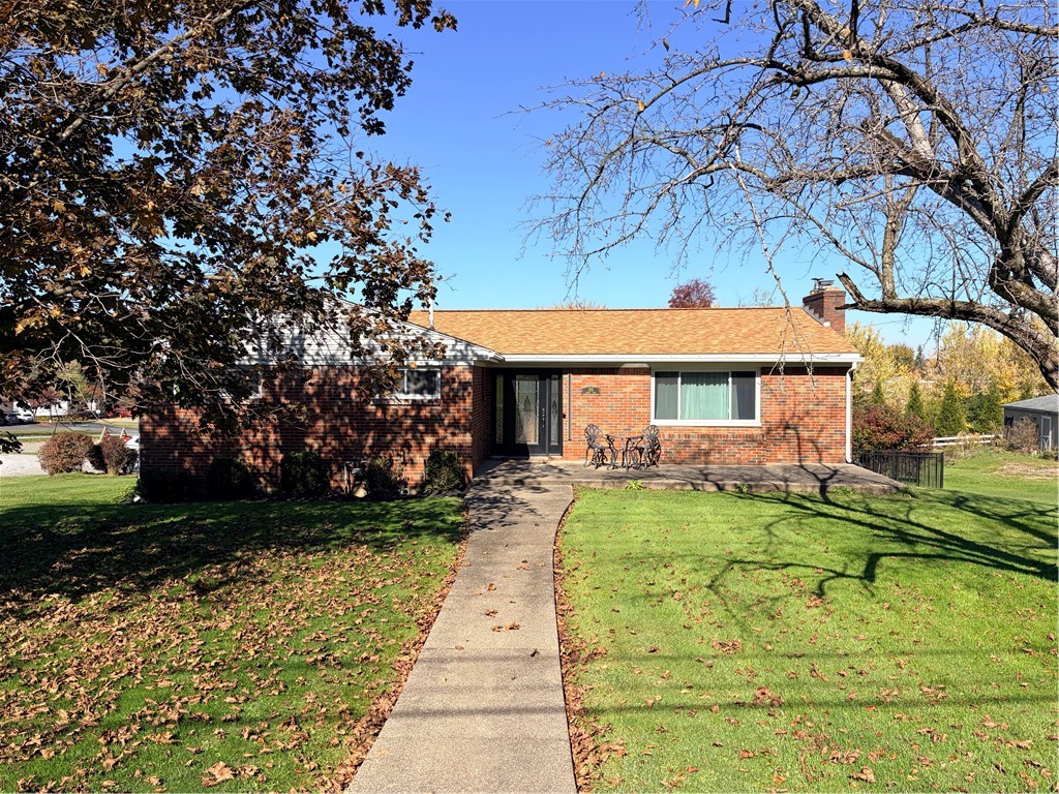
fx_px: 795
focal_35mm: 26
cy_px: 397
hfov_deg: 67.3
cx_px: 530
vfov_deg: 53.1
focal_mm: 5.96
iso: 50
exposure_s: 1/3125
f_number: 1.6
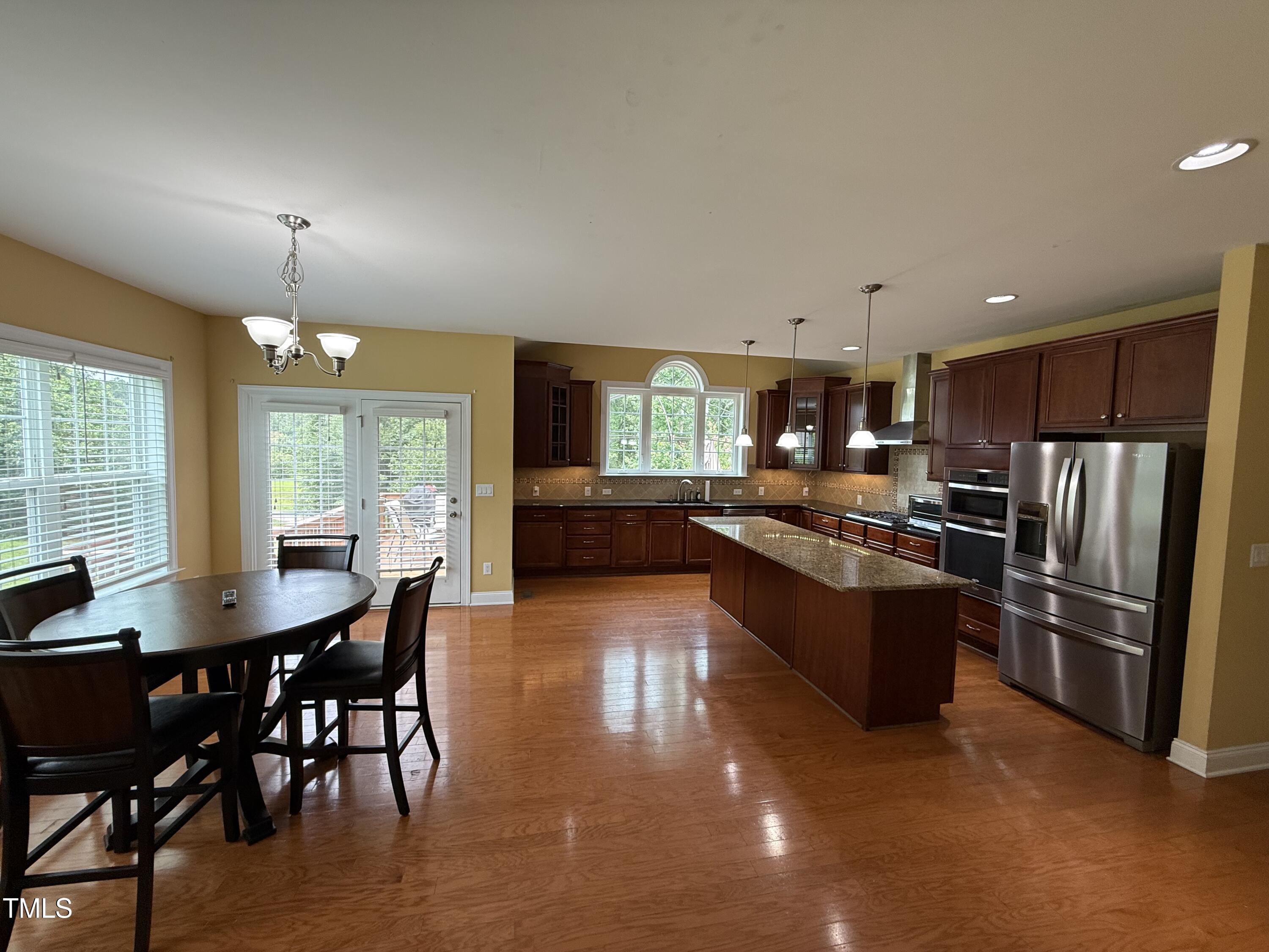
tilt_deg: -3.6
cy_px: 476
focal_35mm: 14
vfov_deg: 85.7
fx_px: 513
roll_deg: -1.5
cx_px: 634
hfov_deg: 102.1
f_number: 2.2
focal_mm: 2.22
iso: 80
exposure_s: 1/120
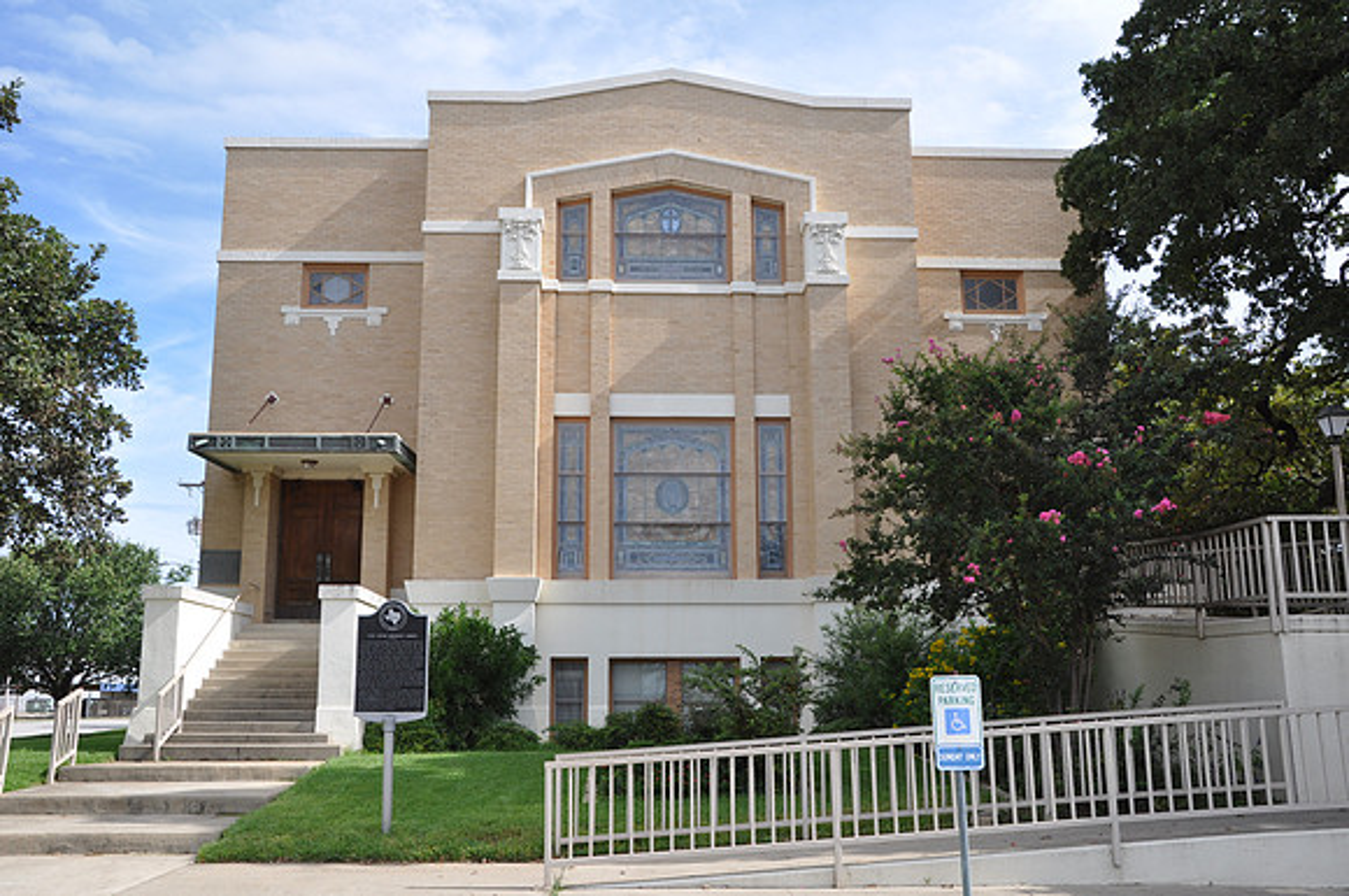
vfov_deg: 39.9
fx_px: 1235
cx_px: 674
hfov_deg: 57.3
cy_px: 448
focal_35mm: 33
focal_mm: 22
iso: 200
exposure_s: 1/100
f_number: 10
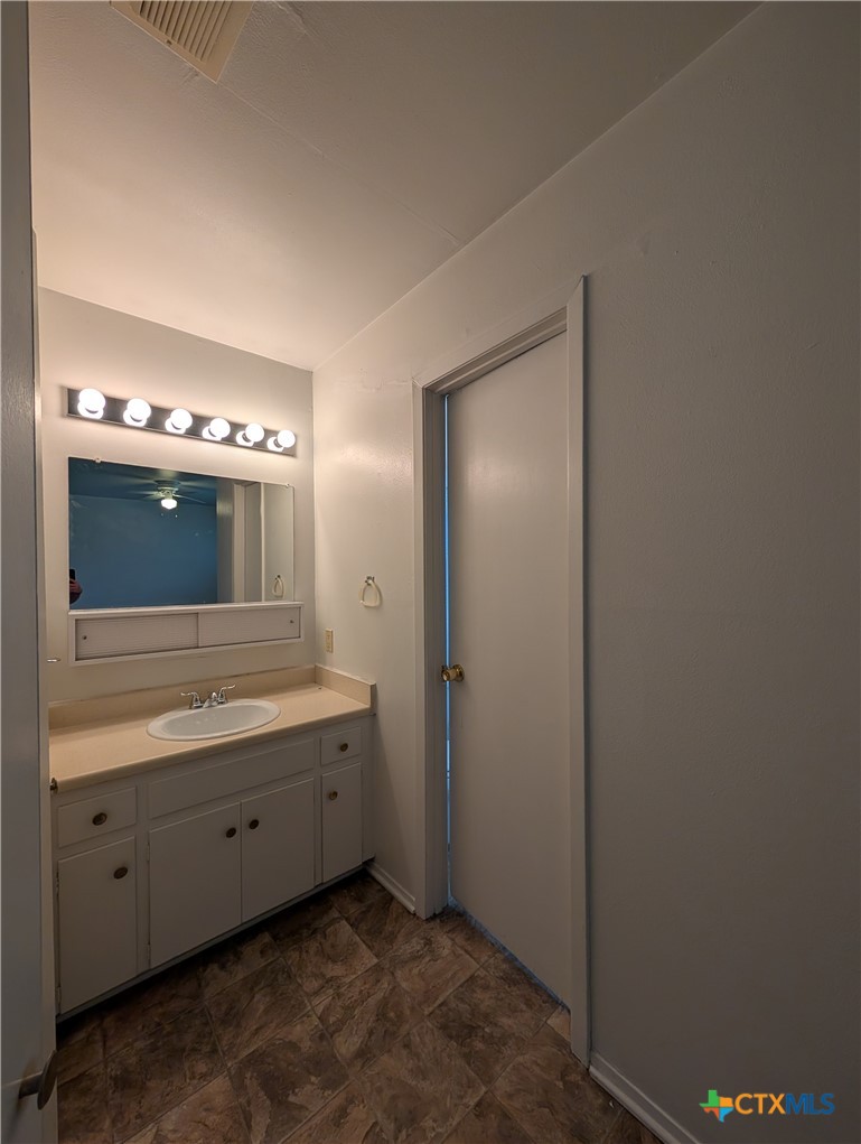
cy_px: 572
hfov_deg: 94.7
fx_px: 397
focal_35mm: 12
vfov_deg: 110.4
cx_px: 430
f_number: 1.7
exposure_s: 1/138
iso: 57
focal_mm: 2.02
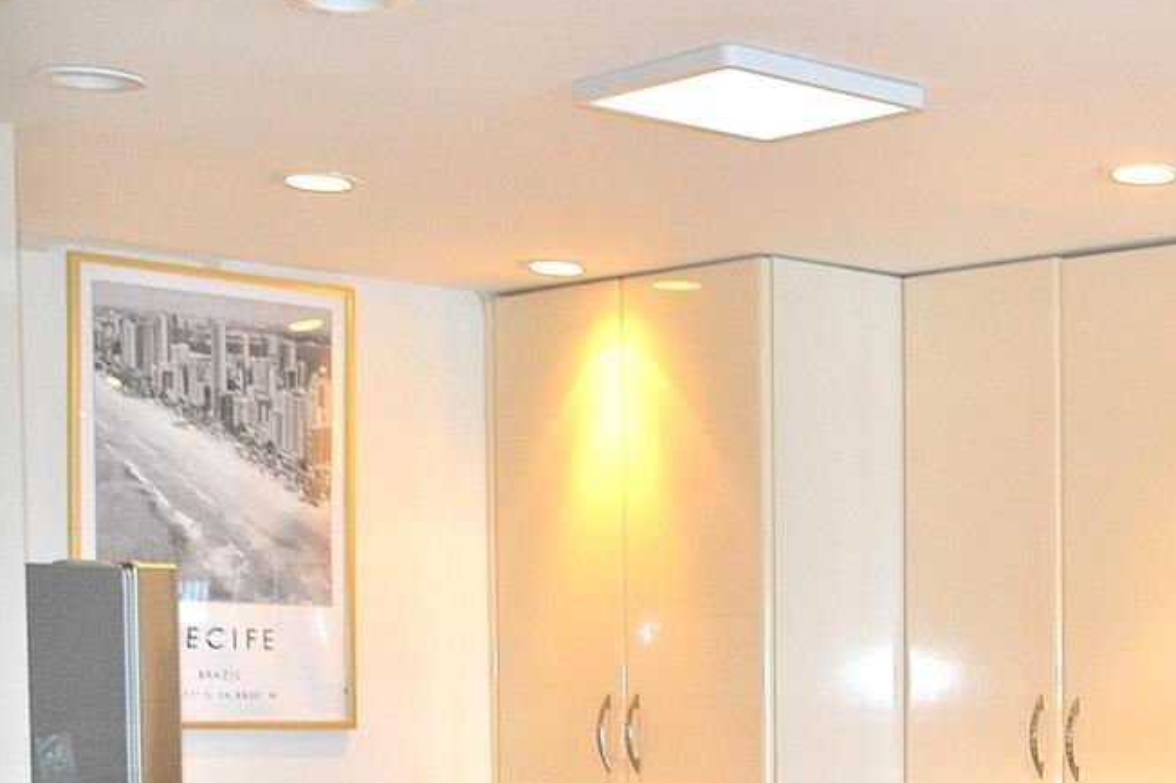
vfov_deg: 16.3
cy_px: 891
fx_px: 2645
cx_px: 1264
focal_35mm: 81
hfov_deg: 23.6
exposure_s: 1/60
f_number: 3.8
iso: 720
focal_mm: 22
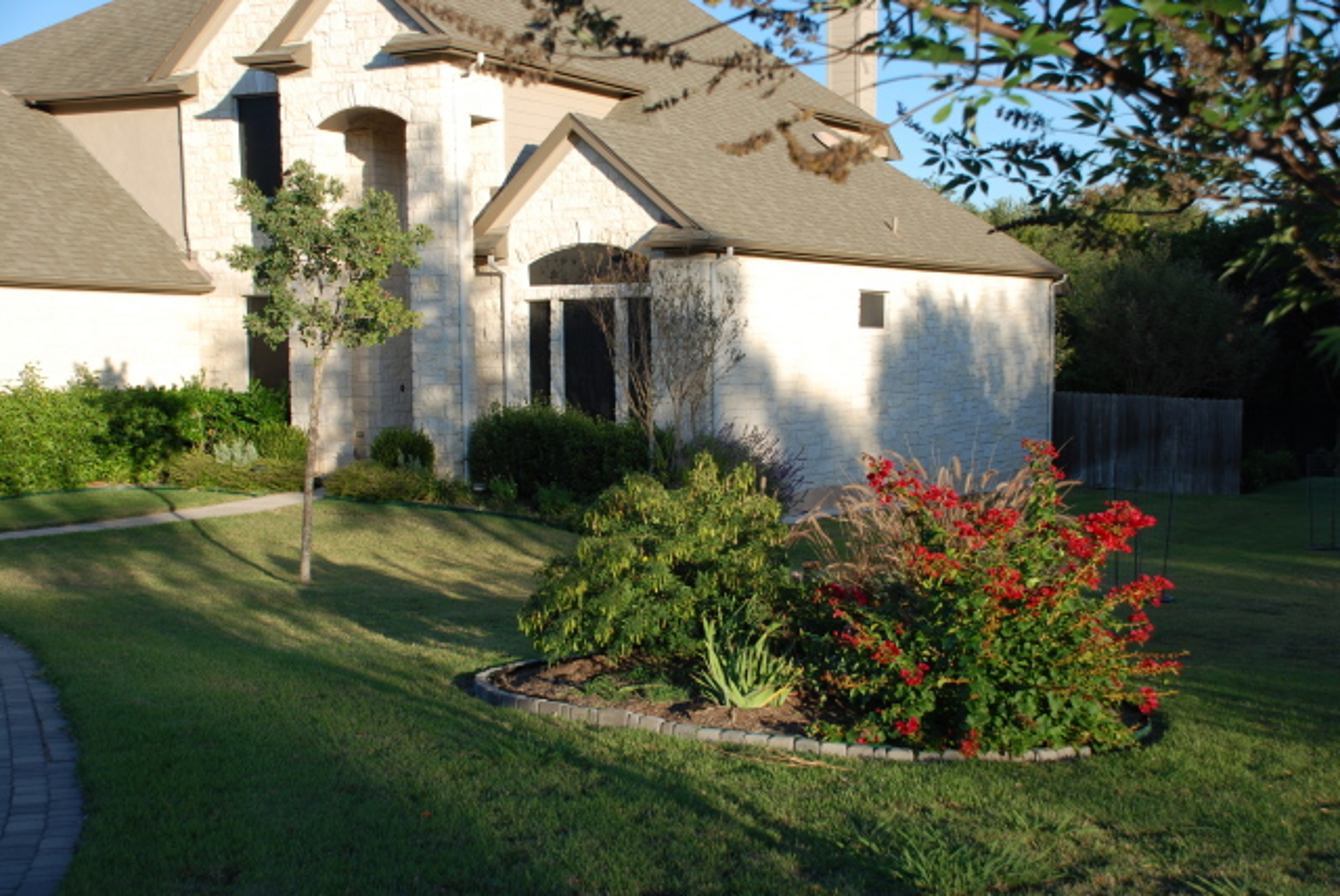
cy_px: 448
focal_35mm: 46
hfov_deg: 42.3
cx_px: 670
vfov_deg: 29.0
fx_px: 1732
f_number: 6.3
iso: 100
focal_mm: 31
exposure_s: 1/160
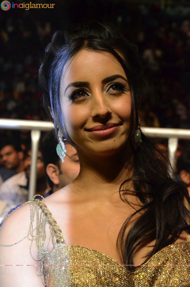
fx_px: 1097
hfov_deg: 9.9
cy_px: 144
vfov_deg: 14.9
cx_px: 95
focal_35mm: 138
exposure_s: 1/100
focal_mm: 92
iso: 6400
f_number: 8
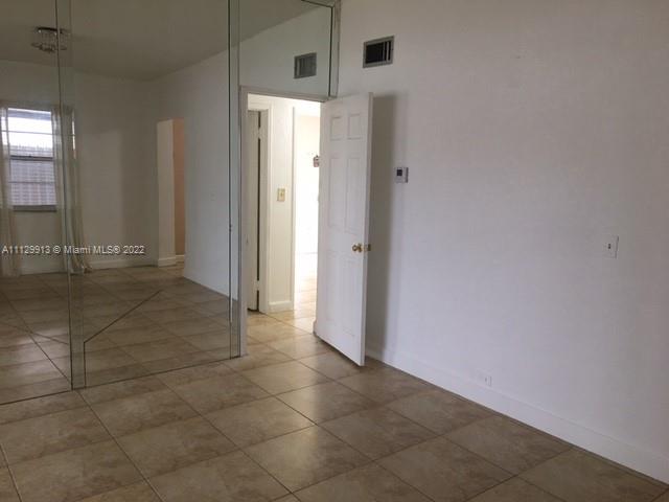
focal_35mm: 29
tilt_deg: -6.7
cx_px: 334
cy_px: 251
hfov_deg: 61.7
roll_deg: -1.8
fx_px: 560
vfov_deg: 48.2
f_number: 2.2
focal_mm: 4.15
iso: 50
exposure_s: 1/15
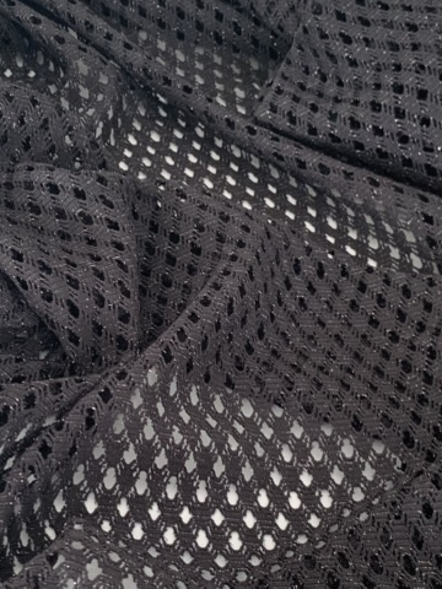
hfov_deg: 53.1
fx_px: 443
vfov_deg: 67.3
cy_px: 294
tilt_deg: -46.2
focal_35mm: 26
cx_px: 221
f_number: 1.8
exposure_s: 1/60
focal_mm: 4.25
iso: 100
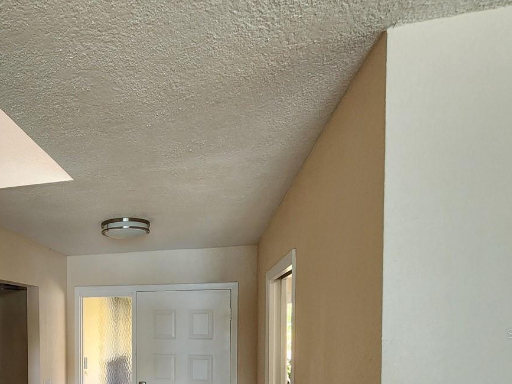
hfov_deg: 64.2
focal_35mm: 24
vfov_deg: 51.3
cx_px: 90
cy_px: 333
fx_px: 355
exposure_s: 1/60
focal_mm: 2.2
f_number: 2.2
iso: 400
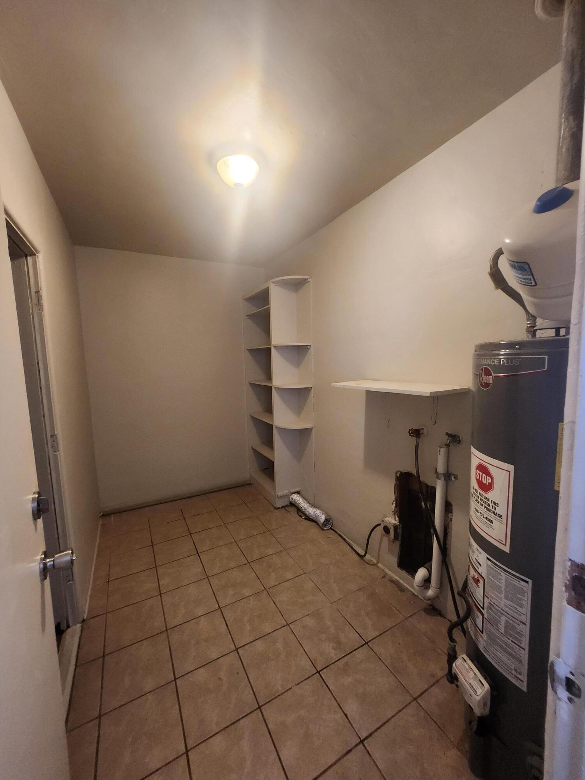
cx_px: 292
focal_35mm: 13
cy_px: 390
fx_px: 293
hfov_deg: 89.9
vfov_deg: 106.2
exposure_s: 1/30
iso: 500
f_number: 2.2
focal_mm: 1.74
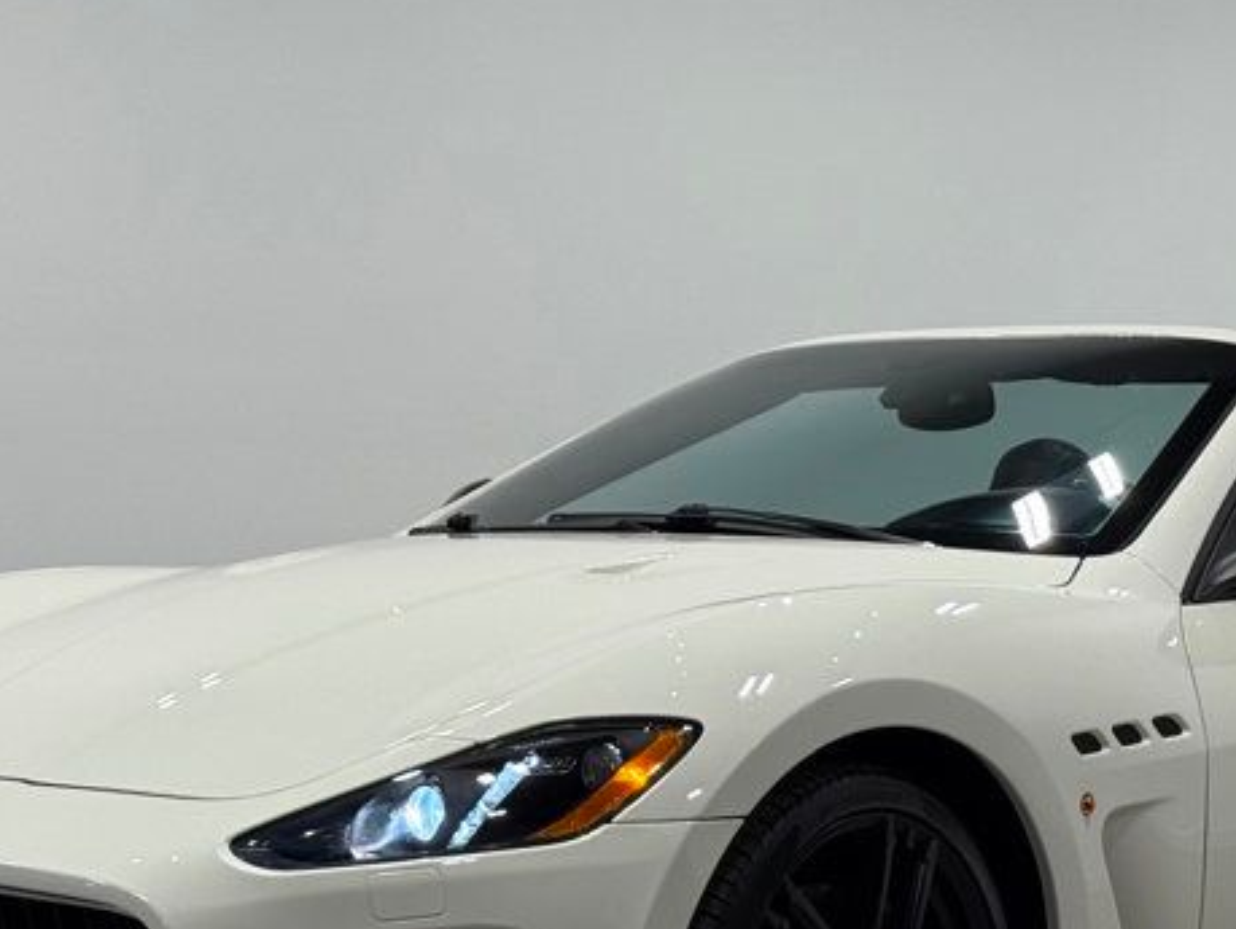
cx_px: 794
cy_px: 584
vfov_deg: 13.8
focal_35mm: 107
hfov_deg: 18.3
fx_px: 3824
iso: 64
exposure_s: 1/487
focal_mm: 6.76
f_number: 1.78
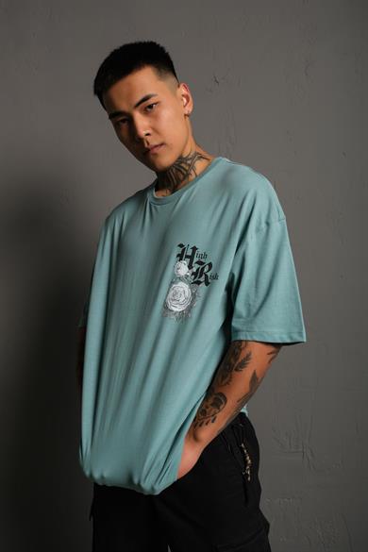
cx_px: 184
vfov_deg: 54.4
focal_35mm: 35
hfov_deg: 37.9
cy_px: 276
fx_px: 537
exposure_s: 1/160
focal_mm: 23.3
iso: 160
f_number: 5
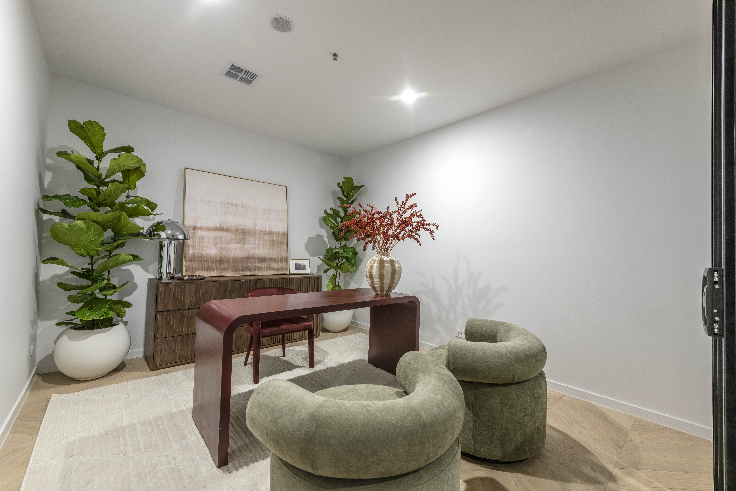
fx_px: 307
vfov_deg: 77.3
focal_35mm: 15
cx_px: 368
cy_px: 246
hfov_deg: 100.4
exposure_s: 1/1.67
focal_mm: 15
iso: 125
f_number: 7.1
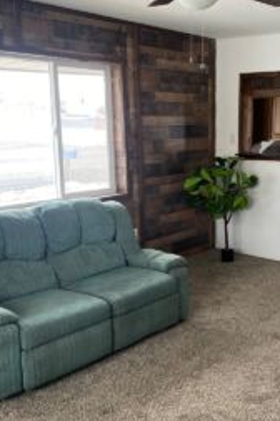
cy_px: 222
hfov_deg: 30.5
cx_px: 222
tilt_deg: -11.1
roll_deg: -0.9
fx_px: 502
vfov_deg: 45.4
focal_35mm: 43
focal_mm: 4.25
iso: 125
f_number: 1.8
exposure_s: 1/110
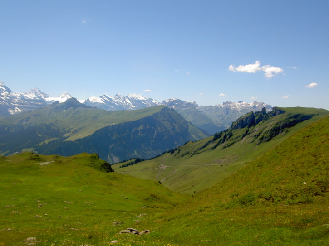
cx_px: 164
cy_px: 123
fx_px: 323
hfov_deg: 54.0
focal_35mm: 34
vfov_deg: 41.8
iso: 50
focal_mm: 5.6
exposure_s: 1/320
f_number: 4.7
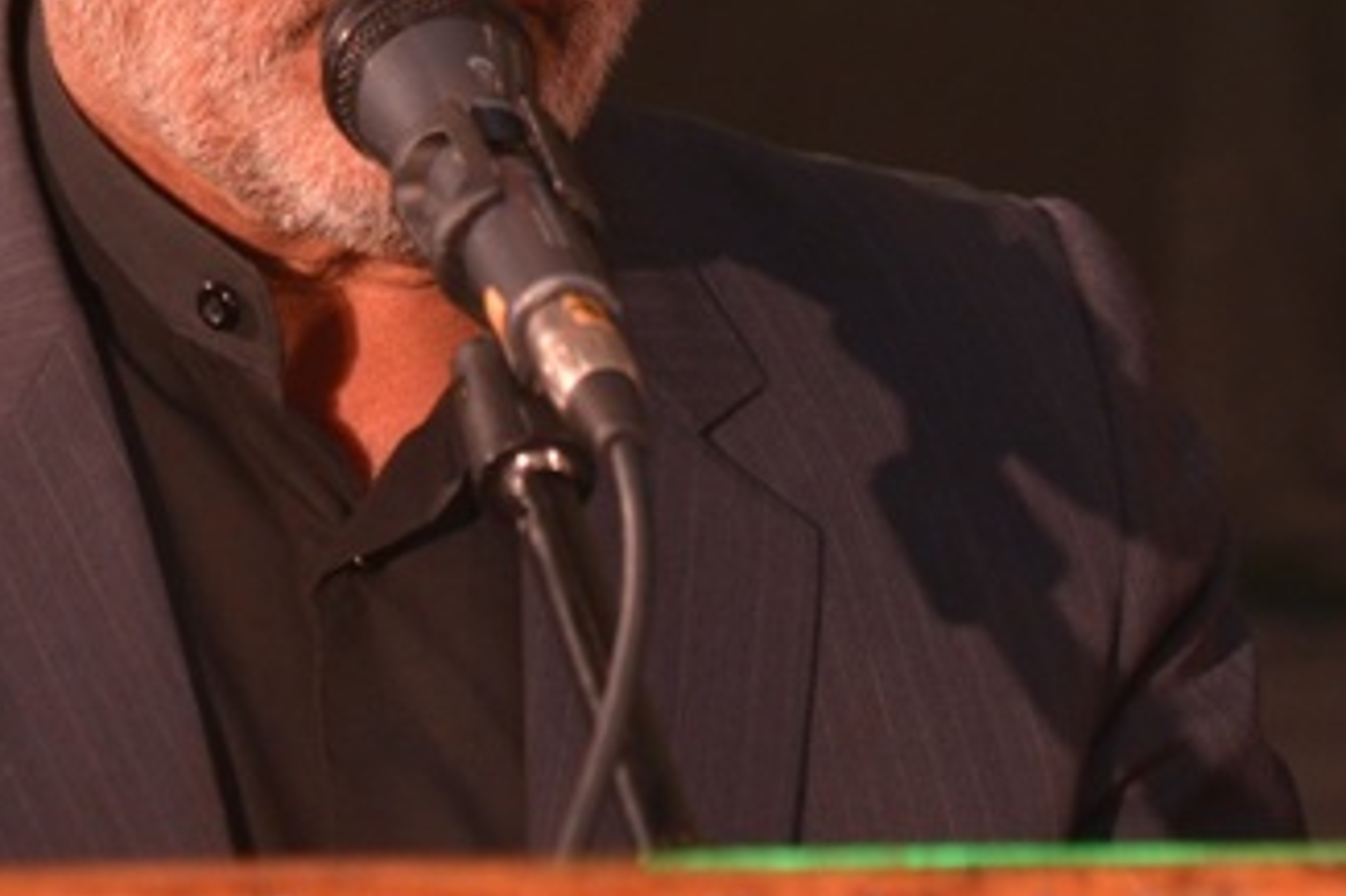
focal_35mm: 339
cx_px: 268
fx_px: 12668
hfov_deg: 6.1
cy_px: -314
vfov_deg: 4.0
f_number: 5.6
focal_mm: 92
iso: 640
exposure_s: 1/50
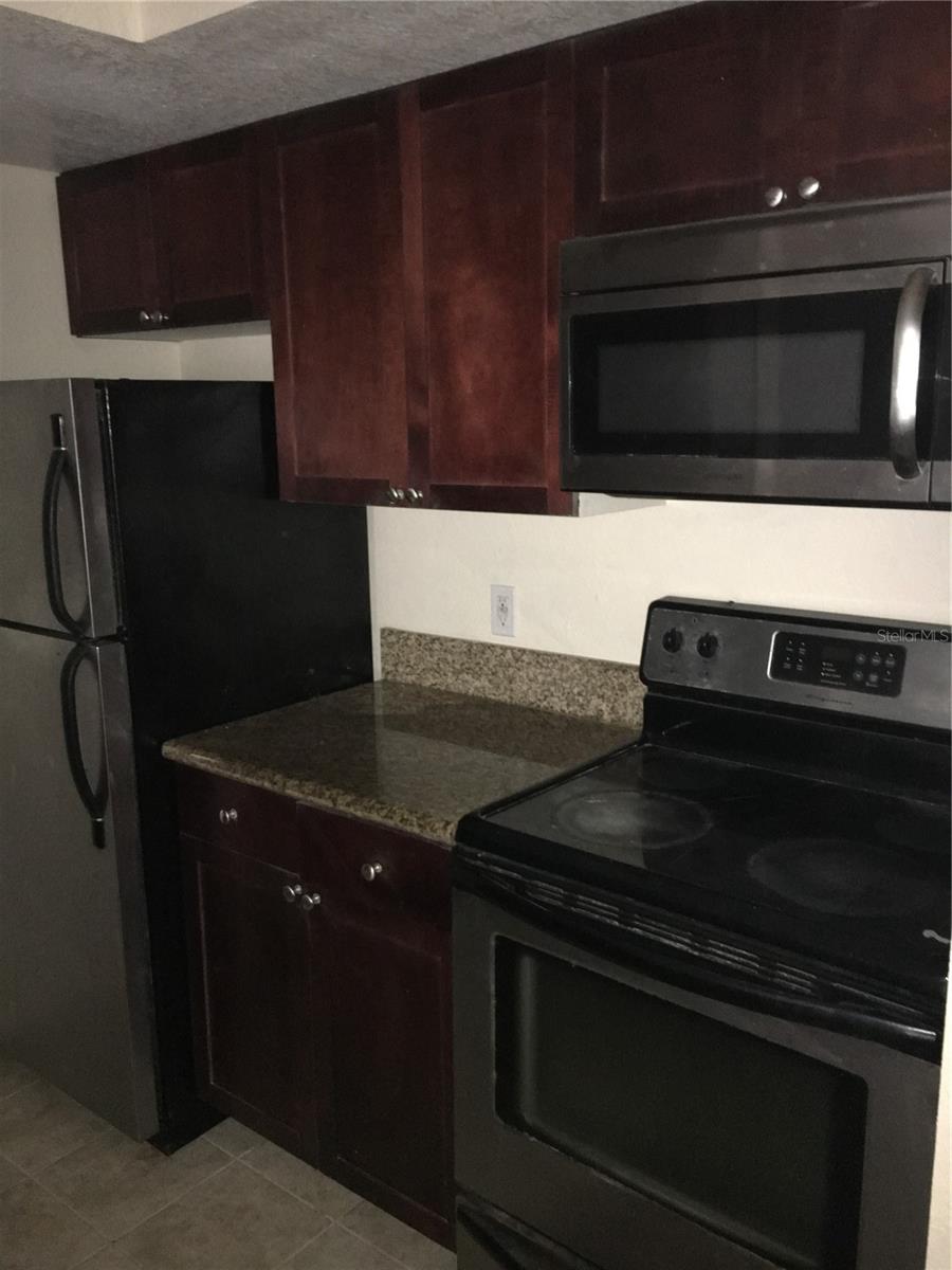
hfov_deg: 48.2
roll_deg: -0.1
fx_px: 1063
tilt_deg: -11.0
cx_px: 476
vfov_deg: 61.7
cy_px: 635
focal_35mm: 29
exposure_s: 1/16
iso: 320
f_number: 2.2
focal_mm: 4.15
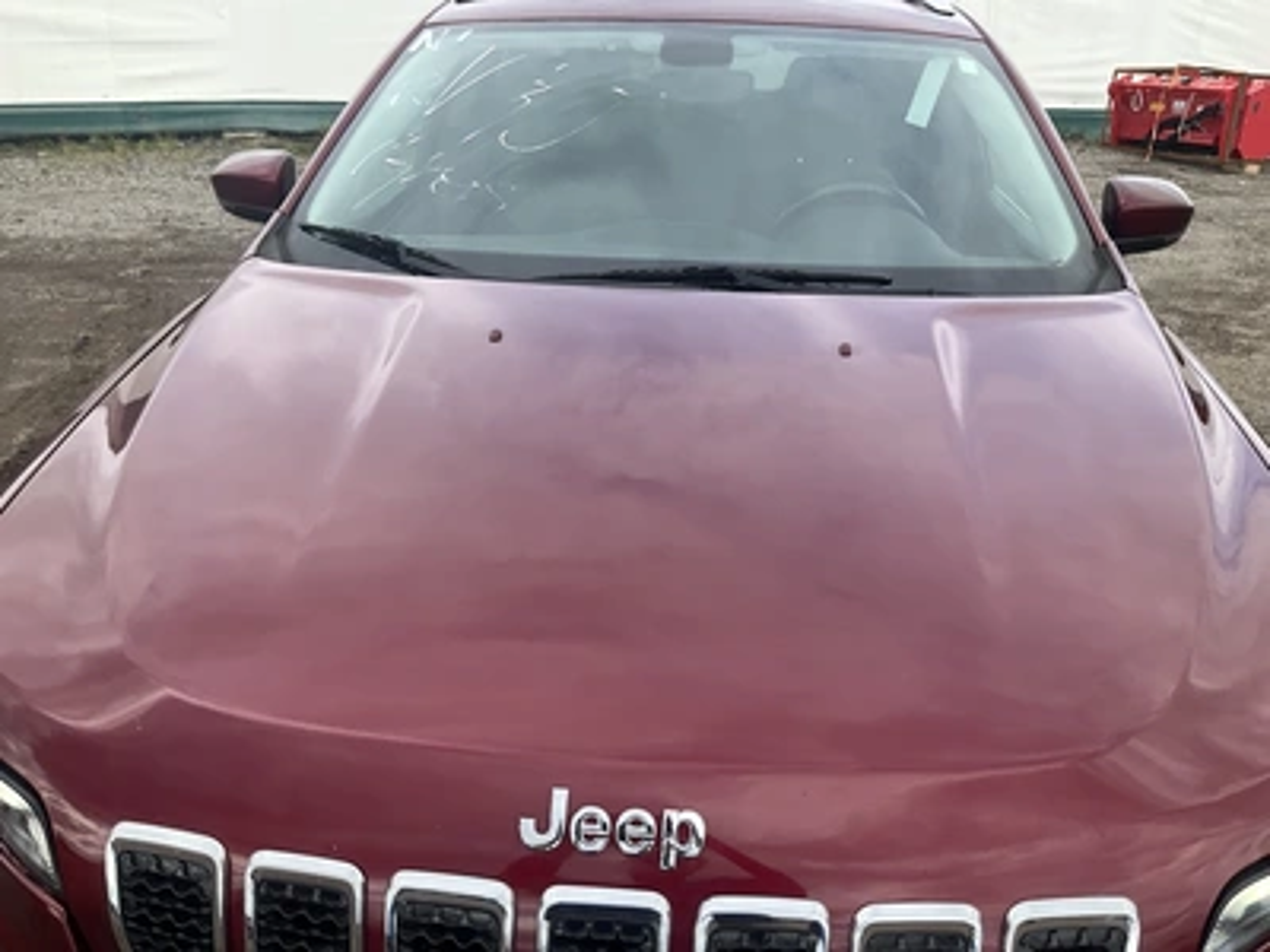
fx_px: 1064
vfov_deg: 48.2
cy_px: 476
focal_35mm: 29
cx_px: 635
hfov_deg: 61.7
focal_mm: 3
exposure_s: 1/657
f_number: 1.8
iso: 25
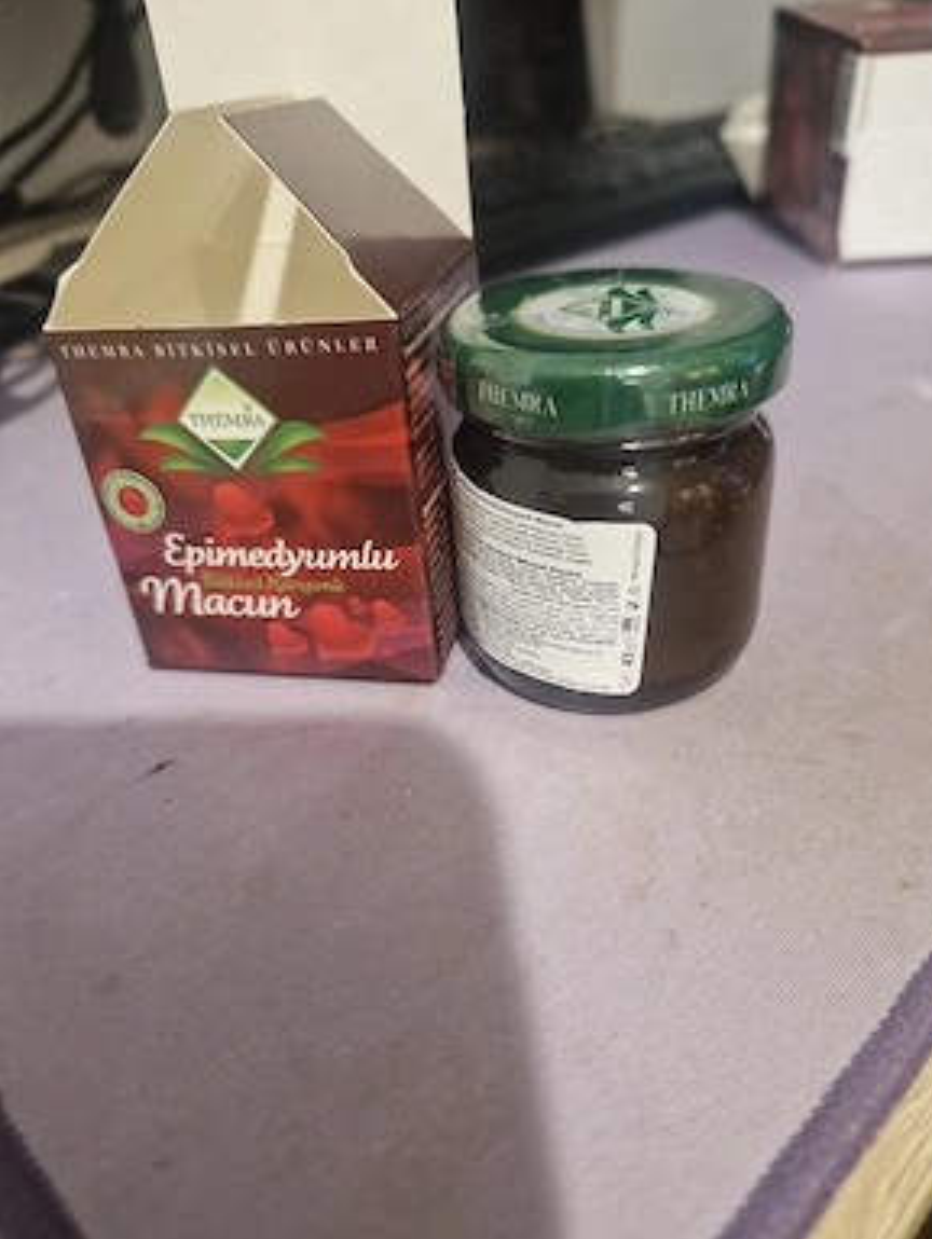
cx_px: 482
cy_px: 644
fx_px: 860
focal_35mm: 24
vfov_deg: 71.5
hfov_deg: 56.9
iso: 500
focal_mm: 5.54
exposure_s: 1/30
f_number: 1.8
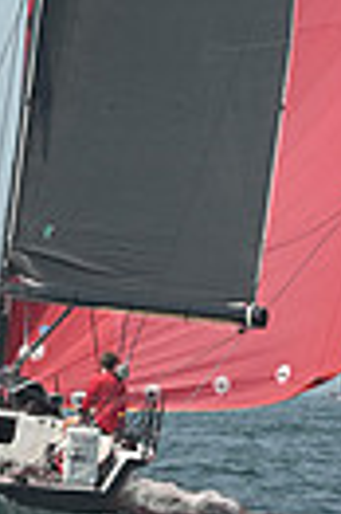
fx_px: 5043
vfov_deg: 5.8
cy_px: -318
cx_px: 245
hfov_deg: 3.9
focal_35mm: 354
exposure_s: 1/1250
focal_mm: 80
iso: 320
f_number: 8
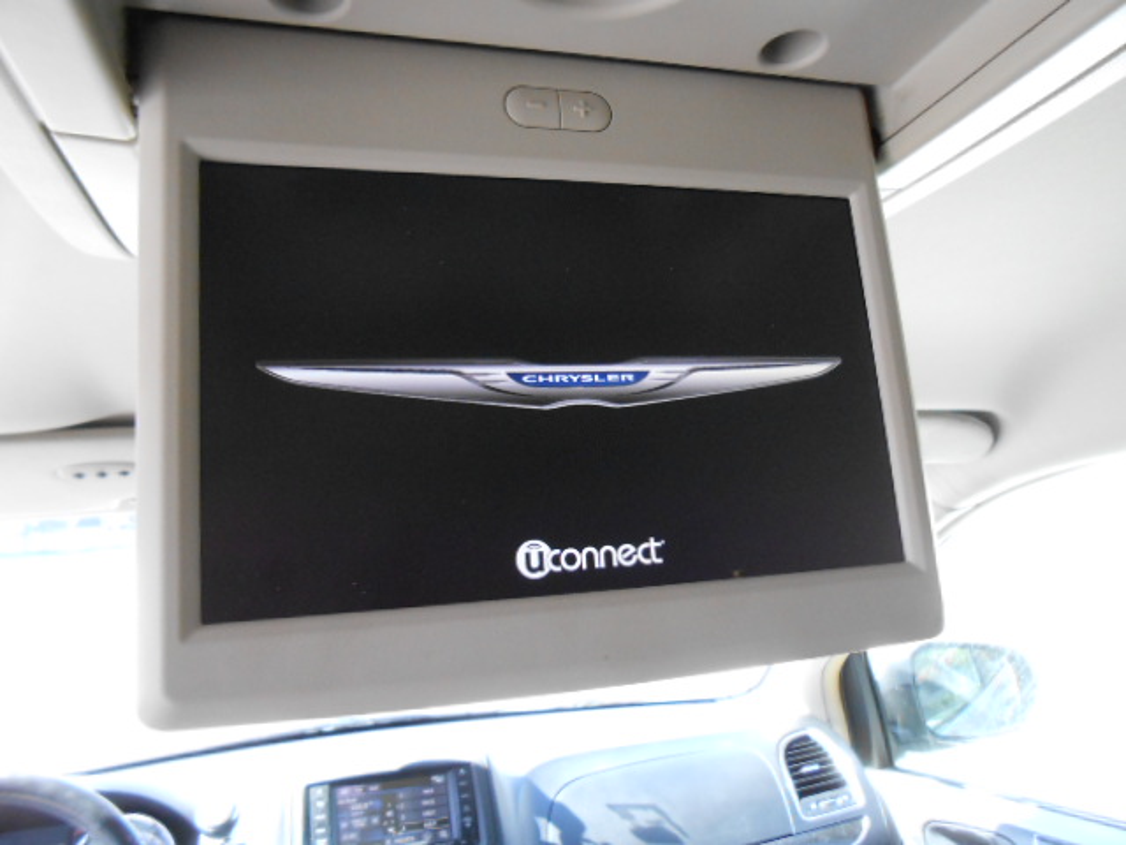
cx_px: 563
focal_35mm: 26
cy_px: 422
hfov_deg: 67.3
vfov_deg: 53.1
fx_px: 846
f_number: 3.5
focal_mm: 4.6
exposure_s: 1/125
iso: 400
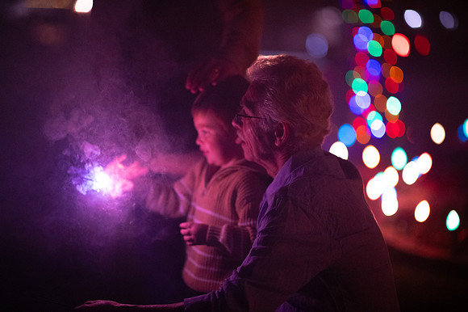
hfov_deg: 23.9
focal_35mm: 85
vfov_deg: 16.1
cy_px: 156
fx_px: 1104
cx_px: 234
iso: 6400
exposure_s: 1/640
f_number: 1.4
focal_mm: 85
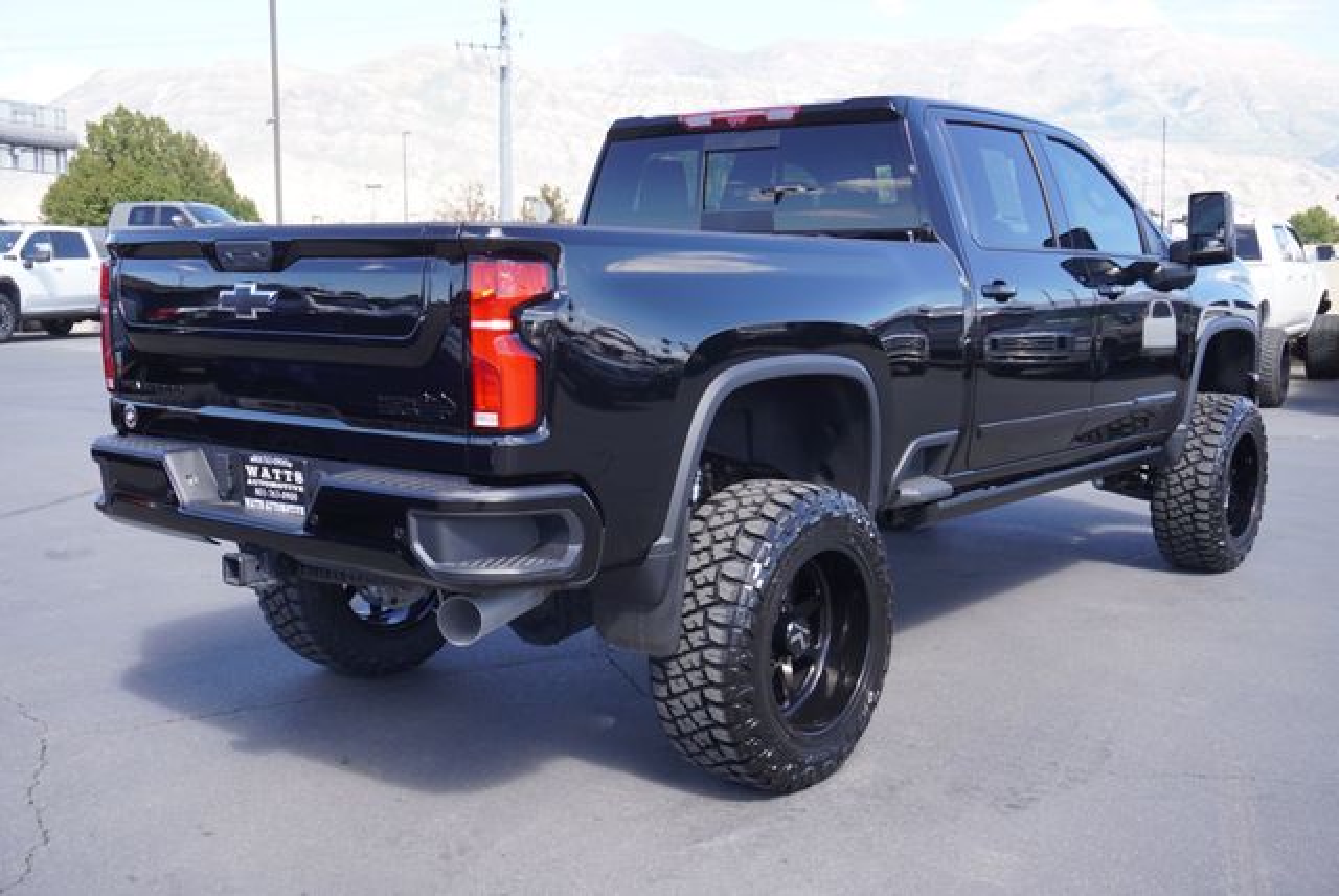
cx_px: 670
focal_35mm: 38
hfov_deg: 51.2
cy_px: 448
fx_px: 1396
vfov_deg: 35.6
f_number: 5.6
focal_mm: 25
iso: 100
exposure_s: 1/100
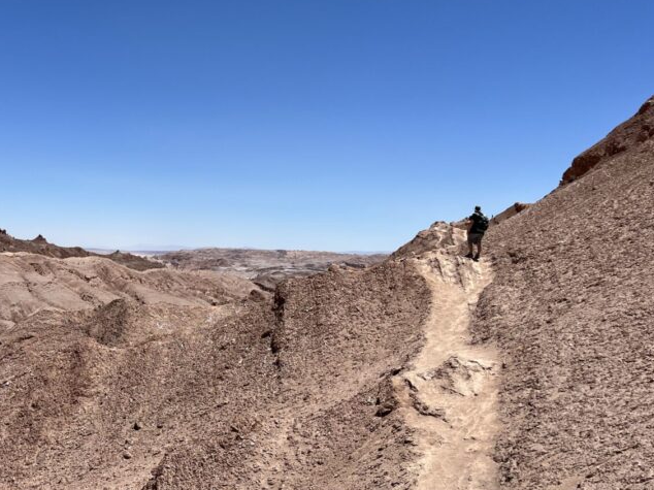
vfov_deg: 34.3
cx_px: 211
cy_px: 218
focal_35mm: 42
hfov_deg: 44.1
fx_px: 793
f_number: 1.6
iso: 50
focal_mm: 5.1
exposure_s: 1/6173
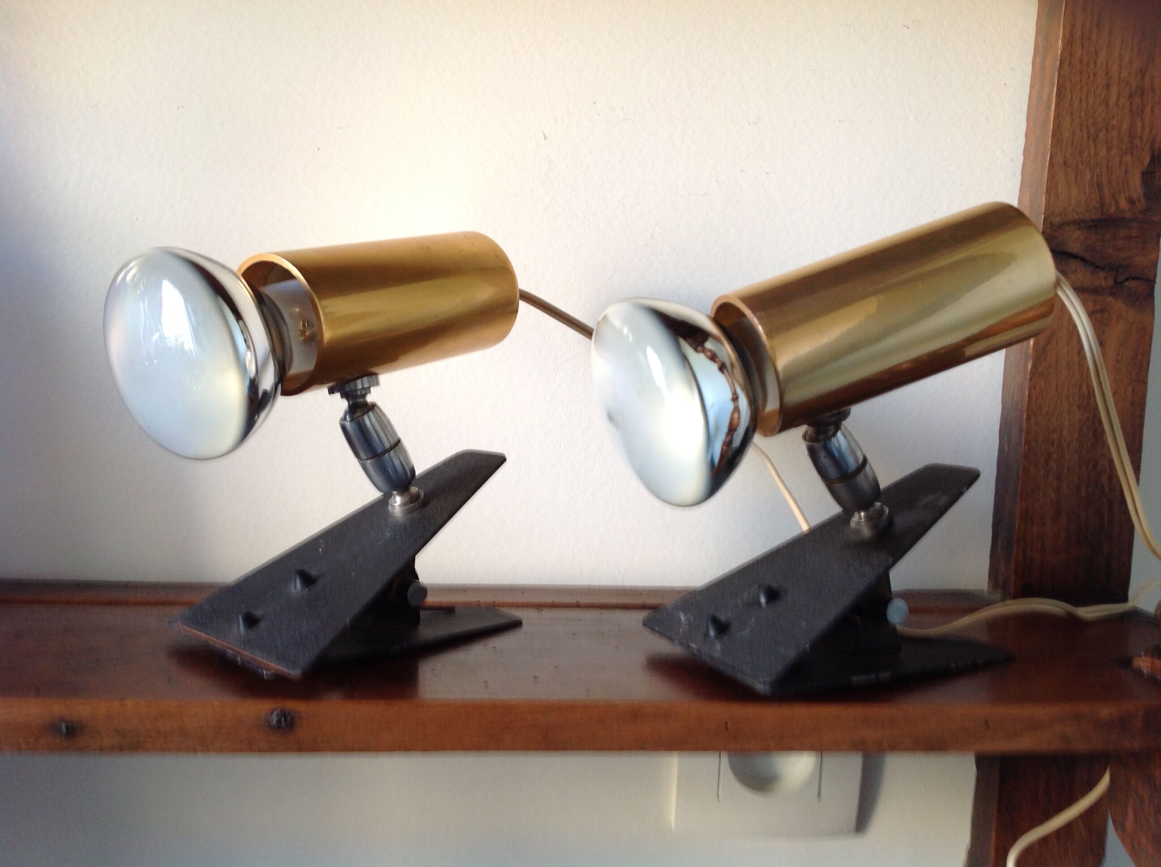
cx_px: 580
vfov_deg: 40.6
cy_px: 434
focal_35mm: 35
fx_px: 1172
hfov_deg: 52.7
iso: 64
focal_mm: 4.28
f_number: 2.4
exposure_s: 1/15
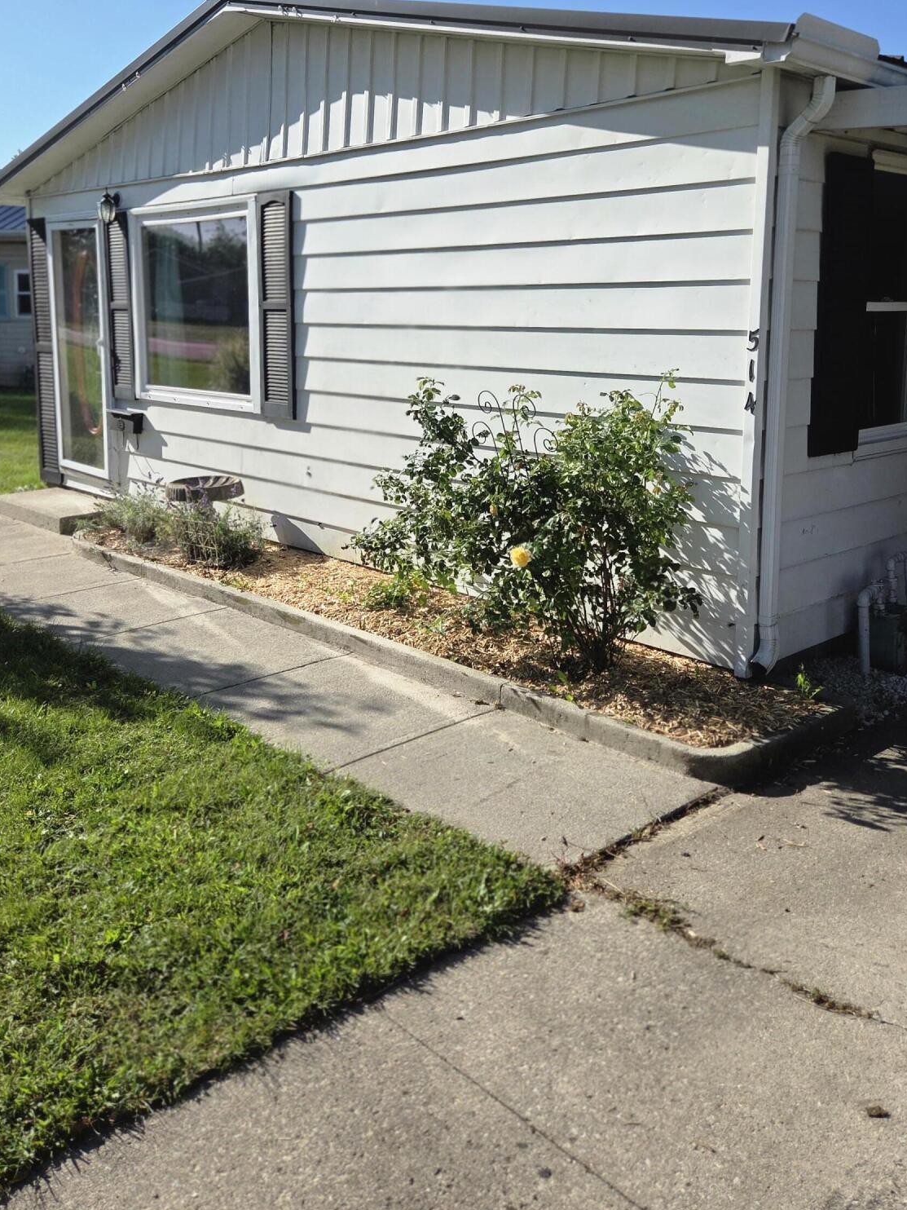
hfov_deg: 45.4
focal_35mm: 31
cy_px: 449
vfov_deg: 57.6
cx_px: 426
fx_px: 1083
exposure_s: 1/5545
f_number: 1.8
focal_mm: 5.4
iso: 80
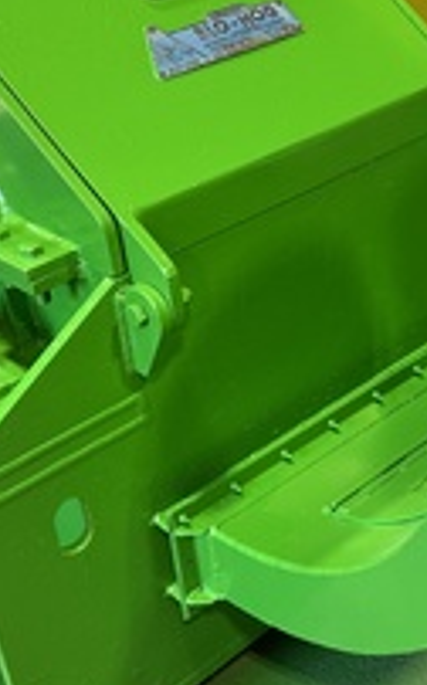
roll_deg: +2.4
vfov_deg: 32.5
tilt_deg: -31.2
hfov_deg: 20.1
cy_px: 327
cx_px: 410
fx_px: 1175
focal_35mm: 63
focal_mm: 6.86
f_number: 1.78
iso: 160
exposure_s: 1/120
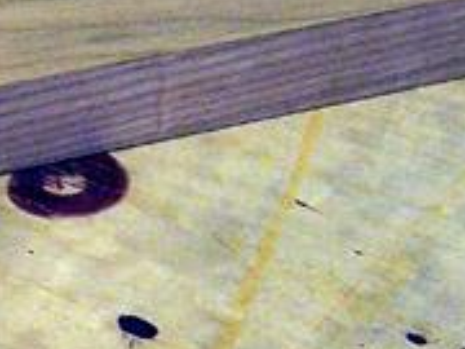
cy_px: 398
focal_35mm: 132
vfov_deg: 11.1
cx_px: -194
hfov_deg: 14.1
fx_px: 1773
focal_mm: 5.5
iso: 140
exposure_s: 1/30
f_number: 3.4
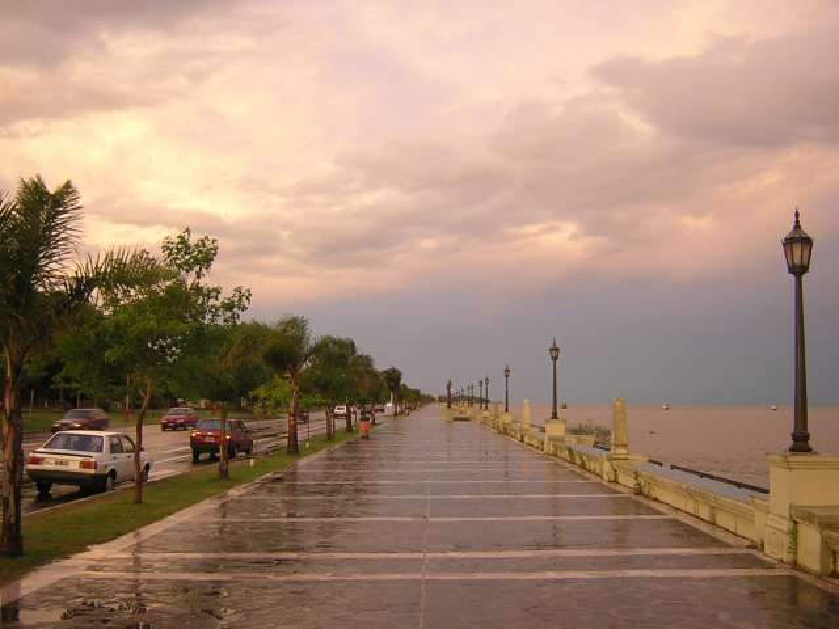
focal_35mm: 36
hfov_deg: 51.4
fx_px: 873
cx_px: 420
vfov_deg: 39.7
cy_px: 314
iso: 100
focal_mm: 4.7
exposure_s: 1/35.2
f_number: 2.6
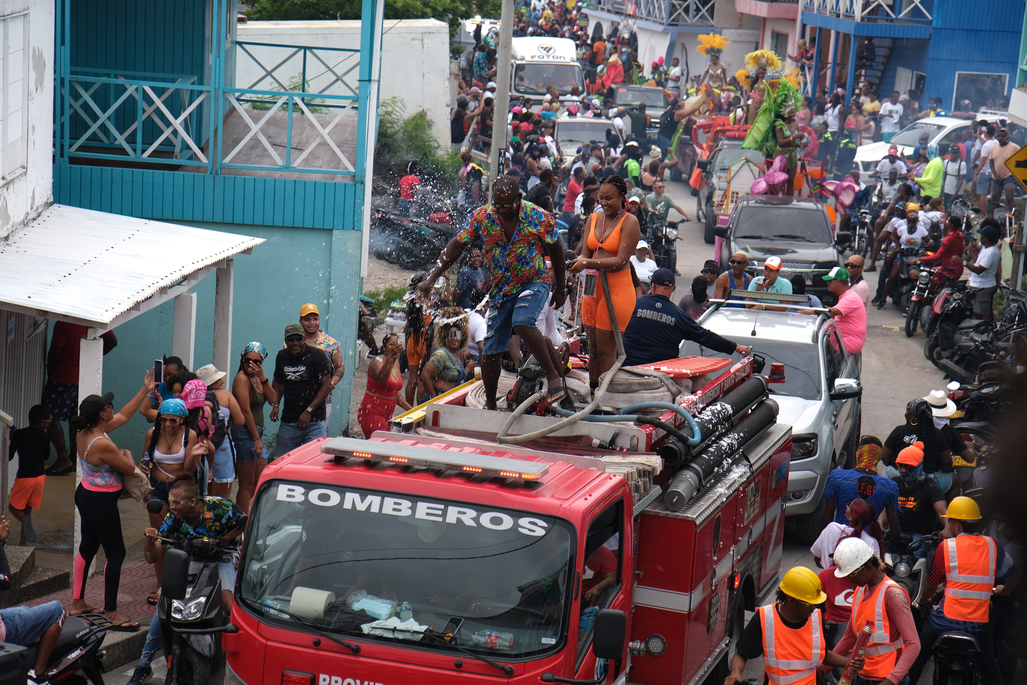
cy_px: 342
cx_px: 514
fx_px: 2368
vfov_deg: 16.5
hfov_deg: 24.5
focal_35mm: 83
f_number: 3.5
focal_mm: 55
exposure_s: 1/250
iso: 100
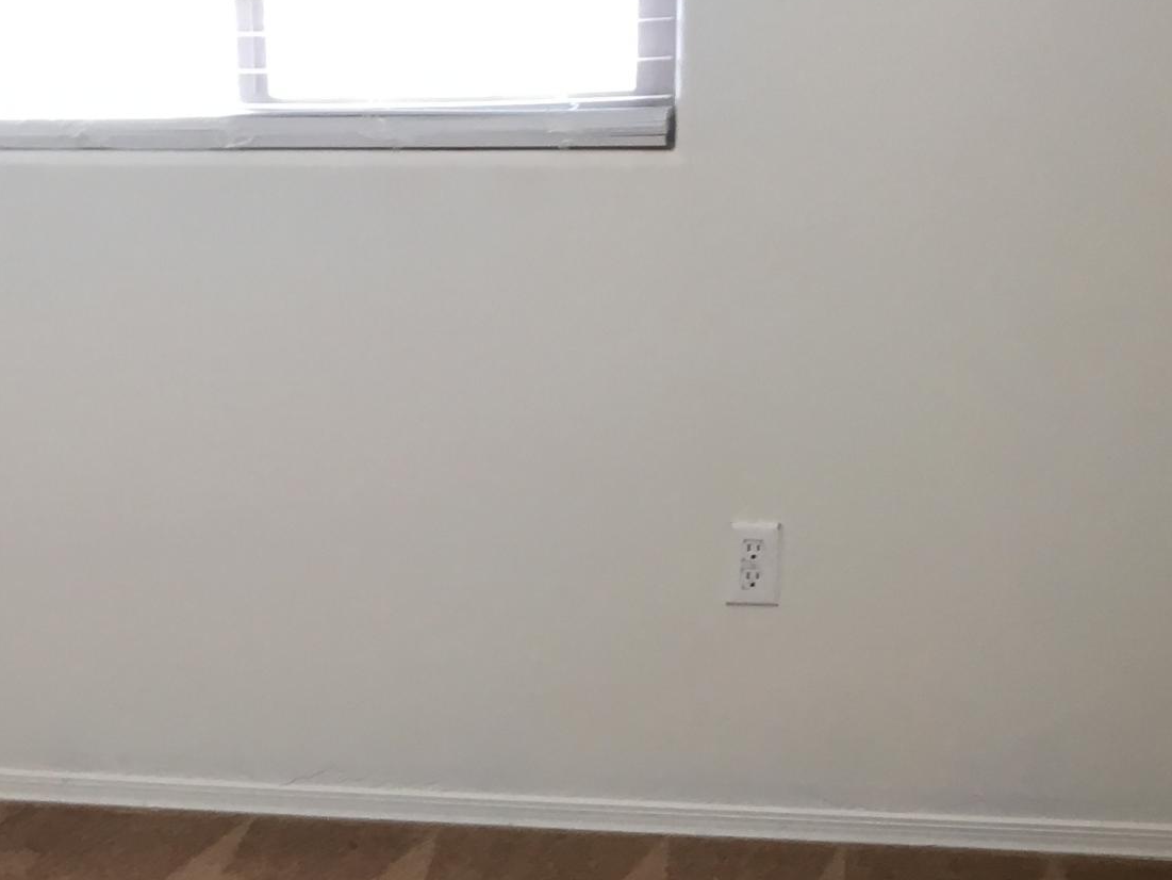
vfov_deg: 17.5
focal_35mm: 79
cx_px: 334
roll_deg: +3.1
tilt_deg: -25.5
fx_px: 2675
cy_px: 1132
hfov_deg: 24.5
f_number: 2.2
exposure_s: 1/30
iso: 50
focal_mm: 4.15
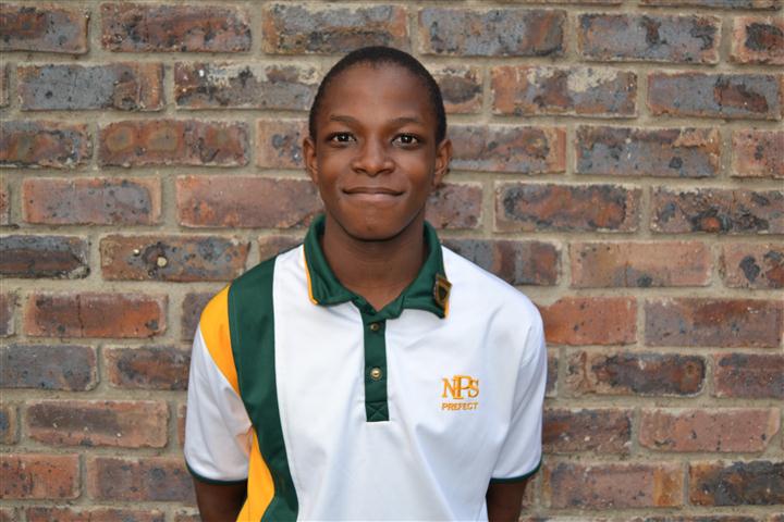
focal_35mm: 34
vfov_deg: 38.4
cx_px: 392
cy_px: 261
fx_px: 751
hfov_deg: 55.1
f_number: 4
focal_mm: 23
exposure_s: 1/125
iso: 180
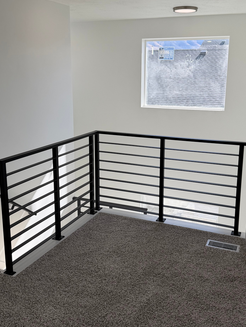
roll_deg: -0.8
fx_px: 351
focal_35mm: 37
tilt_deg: -11.0
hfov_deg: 38.6
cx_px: 136
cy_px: 146
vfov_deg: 50.0
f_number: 1.78
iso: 80
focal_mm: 6.76
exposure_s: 1/992
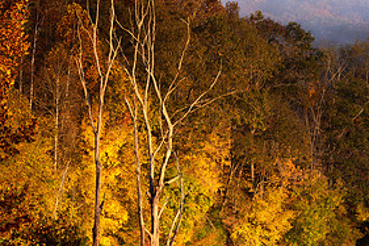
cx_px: 299
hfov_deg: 7.4
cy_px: 198
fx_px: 2858
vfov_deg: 4.9
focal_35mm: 279
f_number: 11
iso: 64
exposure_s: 1/20
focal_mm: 135
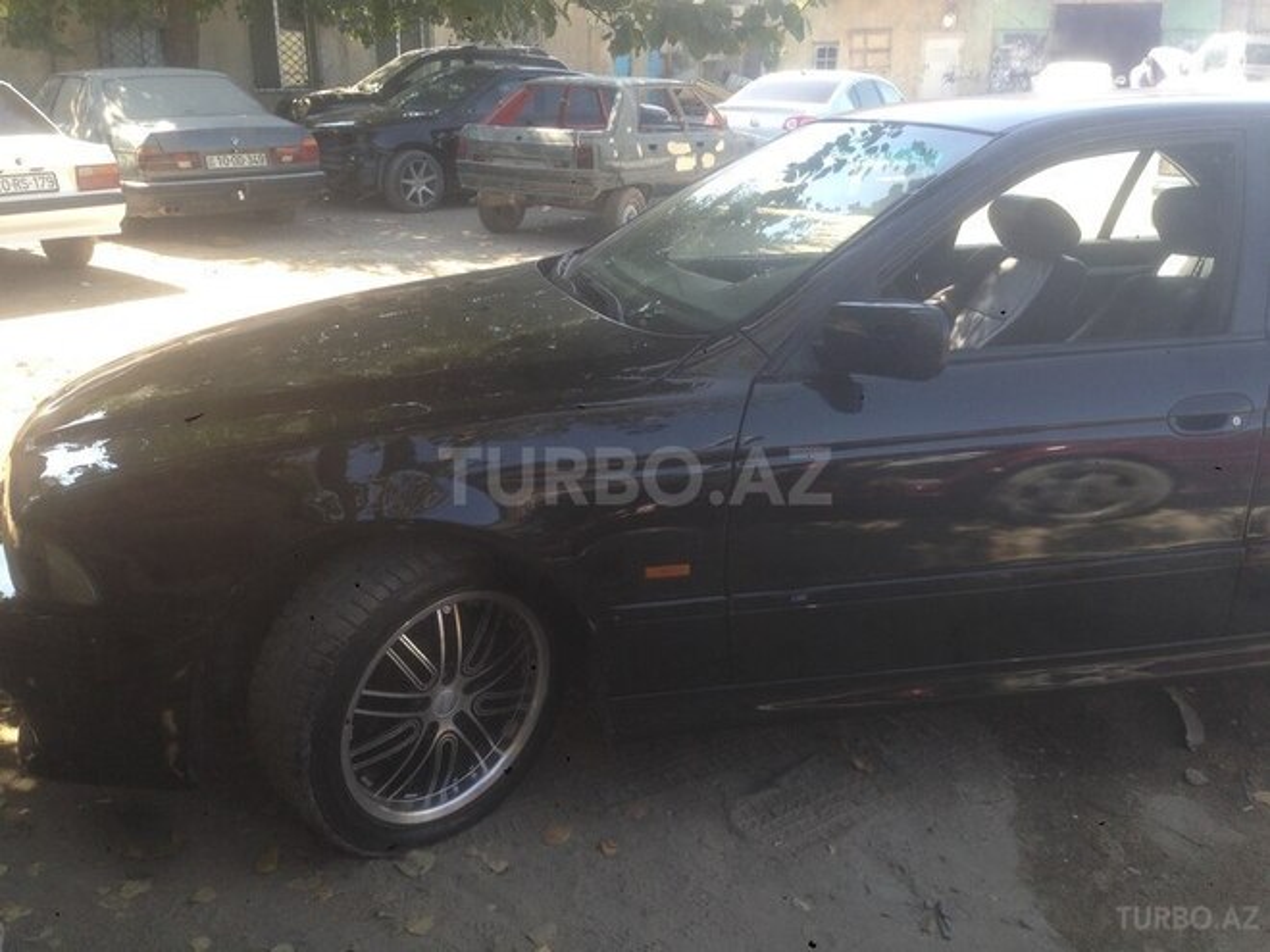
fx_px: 1211
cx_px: 635
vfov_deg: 42.9
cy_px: 476
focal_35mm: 33
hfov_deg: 55.4
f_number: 2.4
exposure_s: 1/143
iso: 50
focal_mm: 4.12
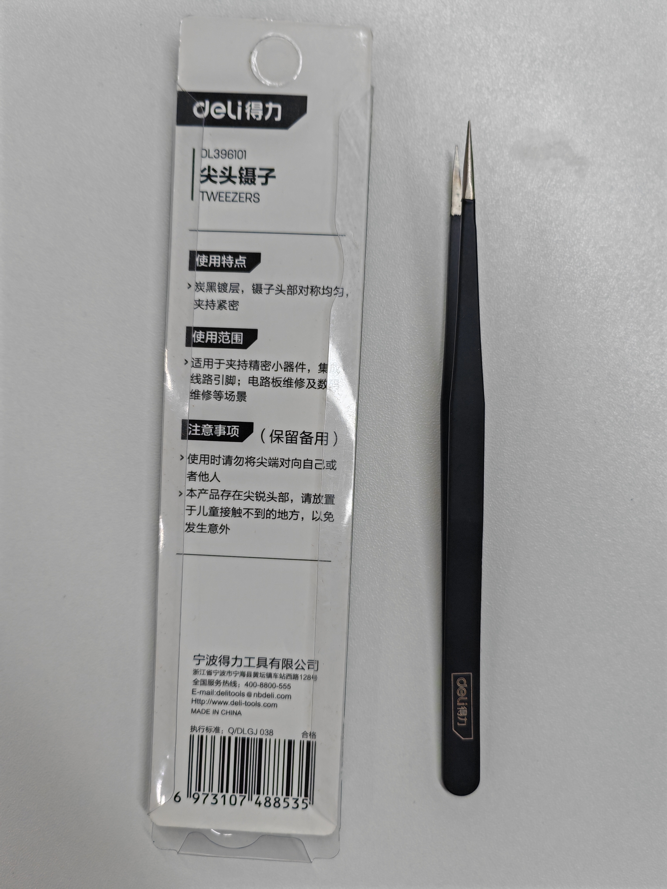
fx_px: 694
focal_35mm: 27
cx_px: 334
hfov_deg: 51.4
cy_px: 444
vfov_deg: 65.3
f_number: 1.95
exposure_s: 1/100
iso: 160
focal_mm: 5.52
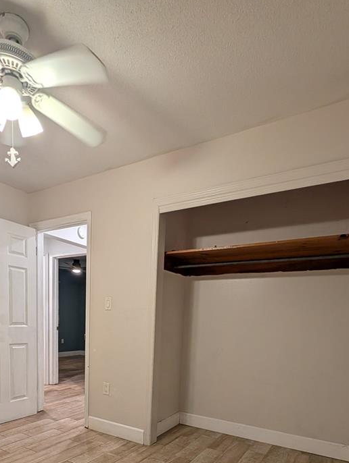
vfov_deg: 72.8
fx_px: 282
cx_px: 148
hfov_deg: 63.2
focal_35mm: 21
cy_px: 354
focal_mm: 2.02
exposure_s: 1/120
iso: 106
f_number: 1.7
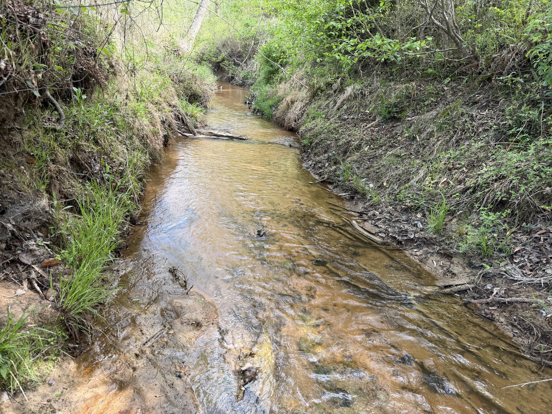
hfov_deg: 71.6
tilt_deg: -22.4
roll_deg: -2.0
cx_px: 276
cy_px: 207
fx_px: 383
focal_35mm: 24
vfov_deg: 56.8
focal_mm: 6.76
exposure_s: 1/232
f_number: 1.78
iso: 64
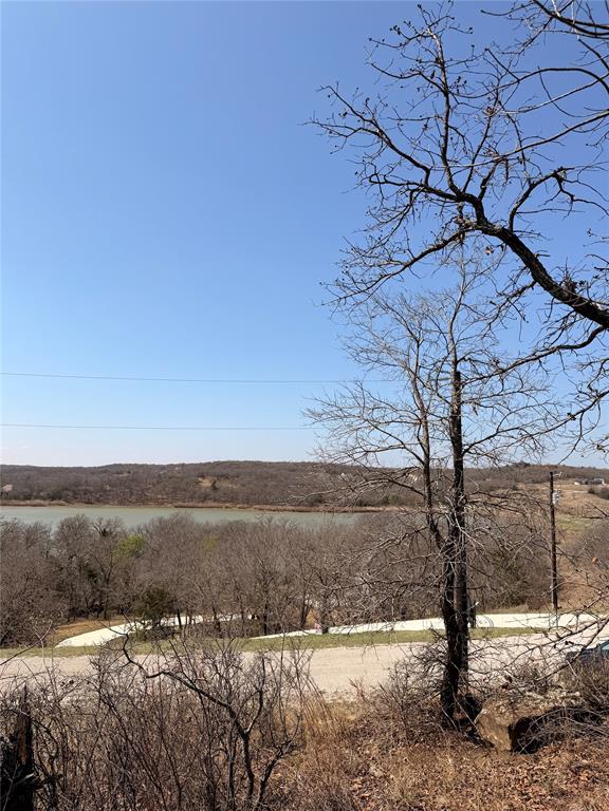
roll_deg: -1.2
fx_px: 563
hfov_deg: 56.8
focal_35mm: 24
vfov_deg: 71.6
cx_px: 304
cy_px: 406
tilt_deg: +7.7
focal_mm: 6.76
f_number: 1.78
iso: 80
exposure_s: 1/5714
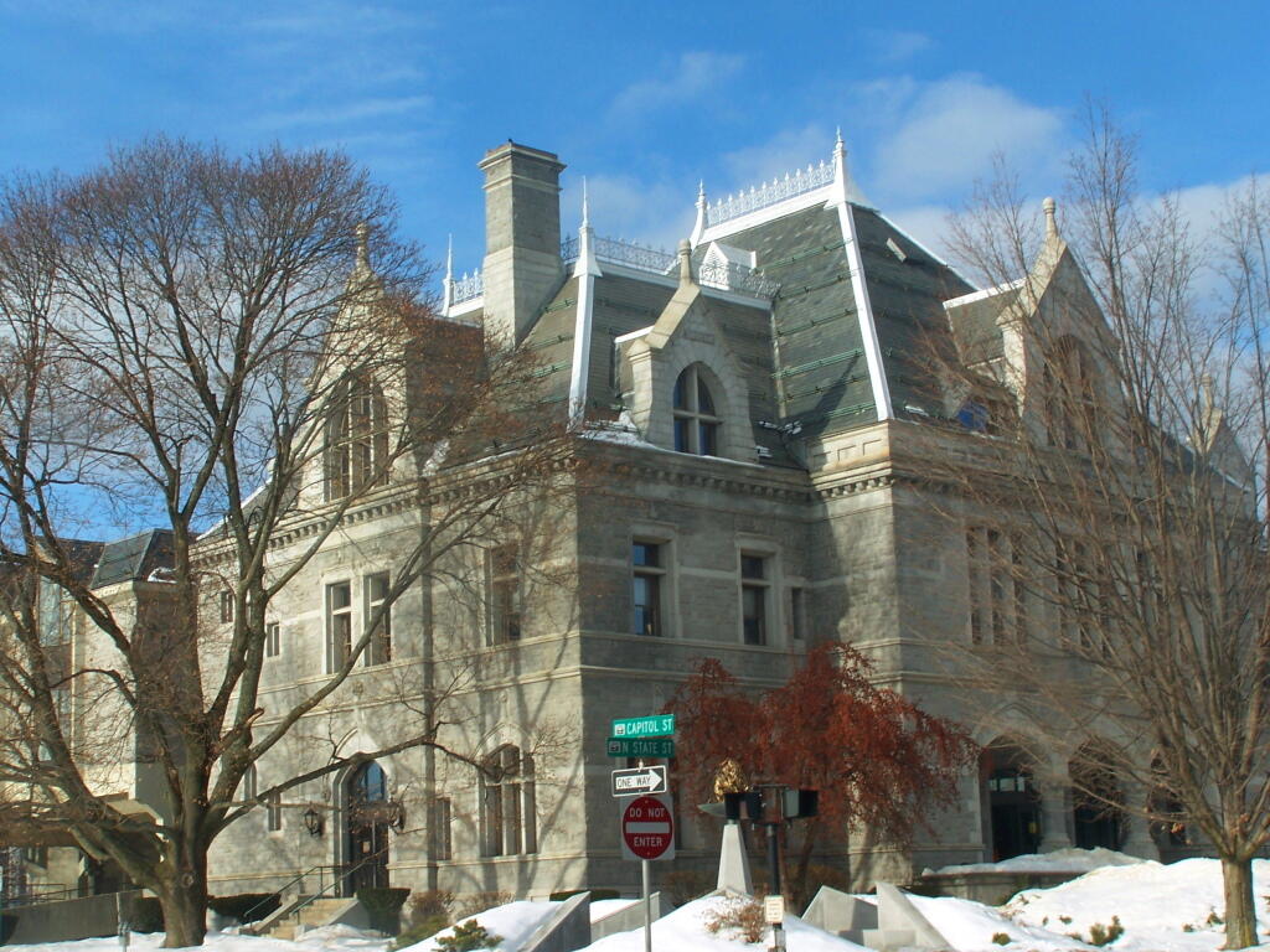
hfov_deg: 32.7
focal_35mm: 59
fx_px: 2165
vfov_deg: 24.8
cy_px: 476
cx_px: 635
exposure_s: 1/80
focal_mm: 9.8
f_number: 7.1
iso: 80
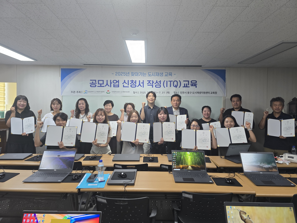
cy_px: 112
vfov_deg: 58.9
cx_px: 148
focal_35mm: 23
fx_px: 197
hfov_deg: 73.9
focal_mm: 6.3
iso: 100
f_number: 1.7
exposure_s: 1/120
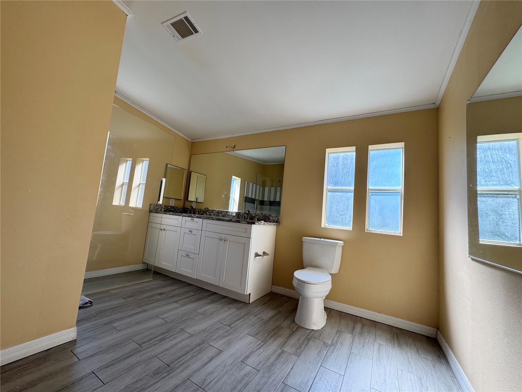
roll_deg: -5.5
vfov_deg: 85.7
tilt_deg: +5.6
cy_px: 196
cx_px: 261
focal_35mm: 14
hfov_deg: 102.1
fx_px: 211
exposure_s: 1/129
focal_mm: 2.22
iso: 40
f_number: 2.2
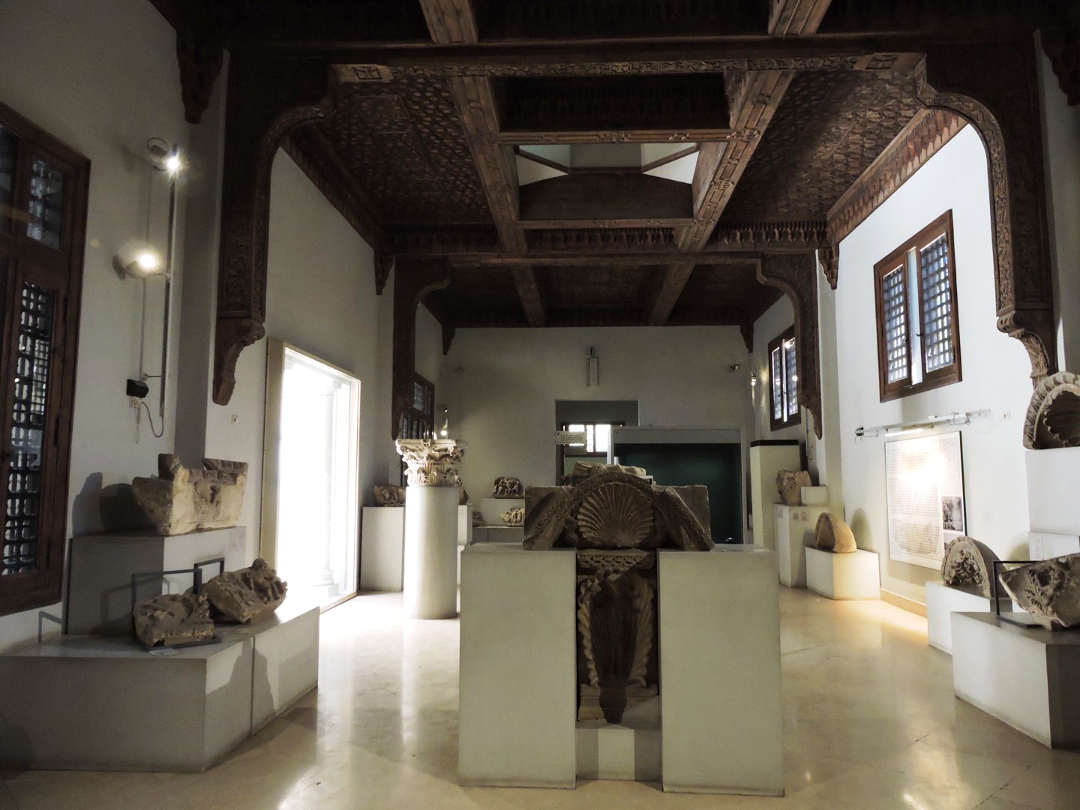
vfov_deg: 56.8
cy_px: 405
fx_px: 749
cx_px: 540
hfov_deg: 71.6
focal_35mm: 24
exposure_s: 1/8
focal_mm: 4.3
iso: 450
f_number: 3.3
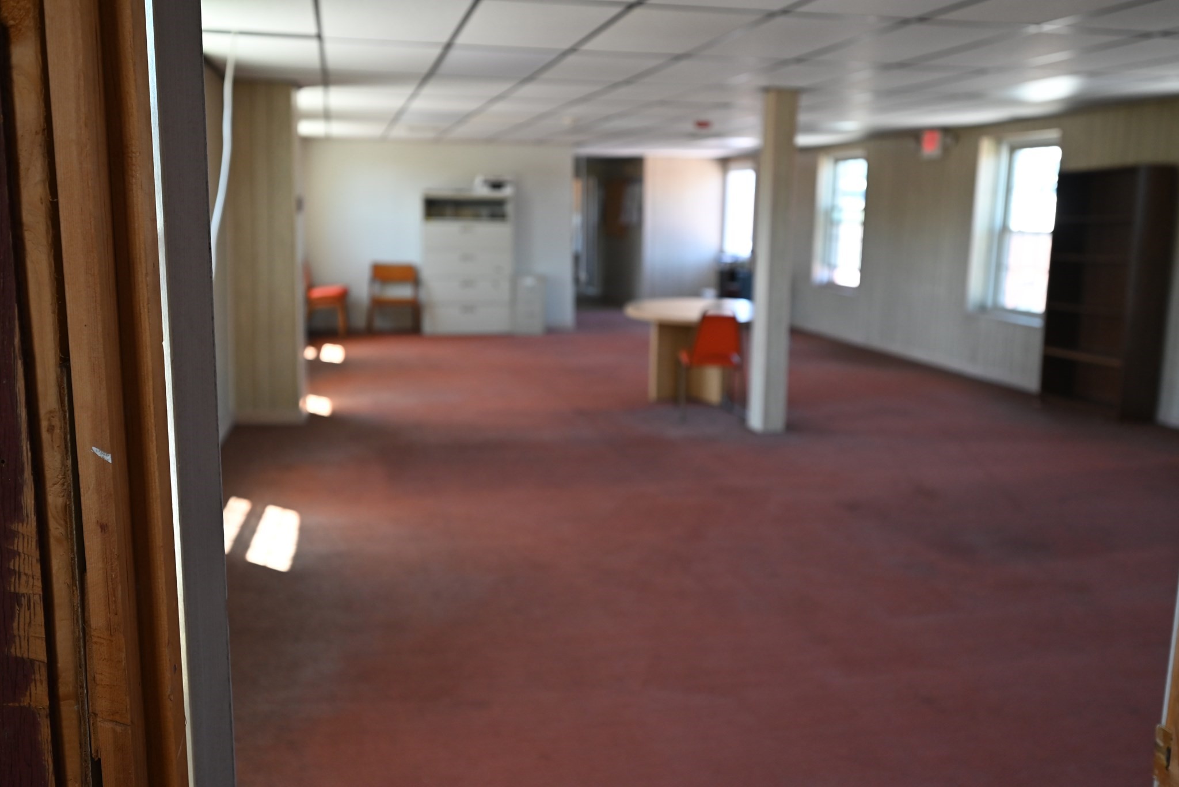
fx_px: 983
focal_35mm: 30
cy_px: 394
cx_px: 590
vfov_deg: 43.6
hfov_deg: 61.9
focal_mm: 30
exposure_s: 1/125
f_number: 4
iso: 900
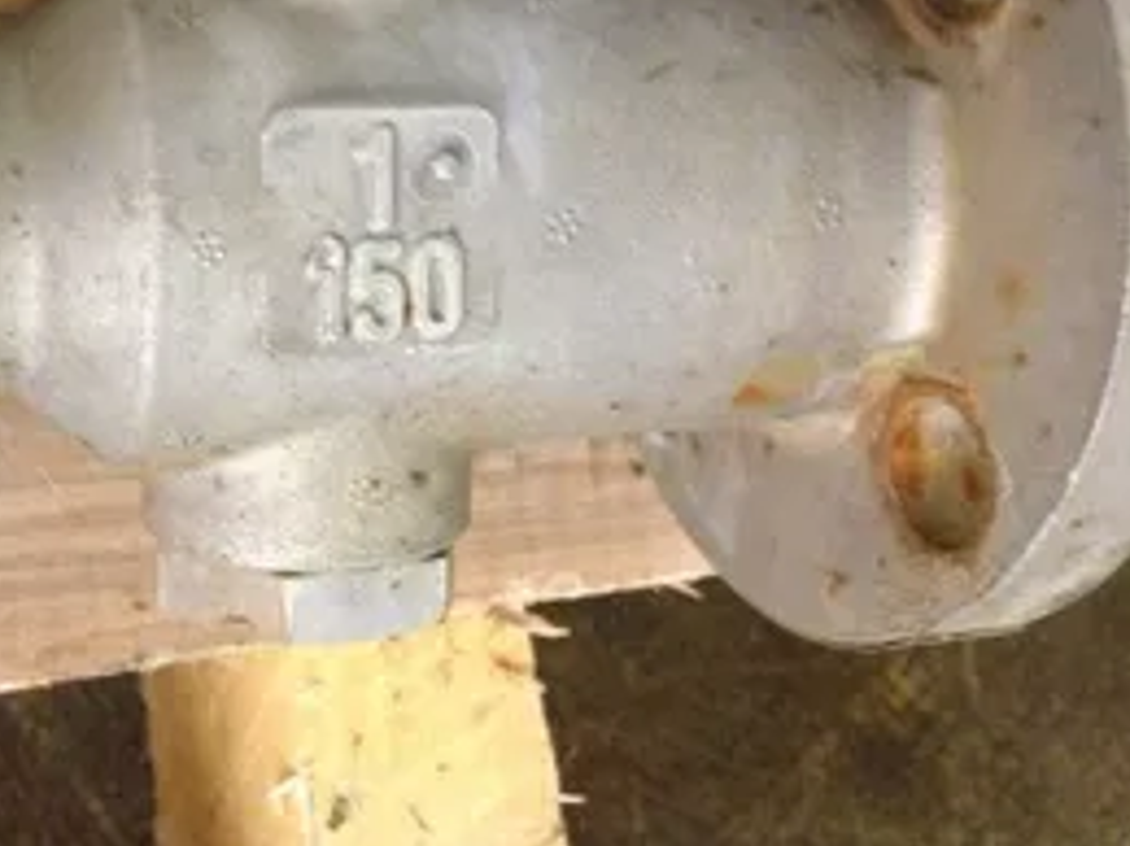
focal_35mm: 54
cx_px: 279
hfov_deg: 34.8
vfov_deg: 26.8
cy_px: 249
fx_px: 1762
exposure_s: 1/20
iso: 400
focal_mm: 4.28
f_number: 2.4
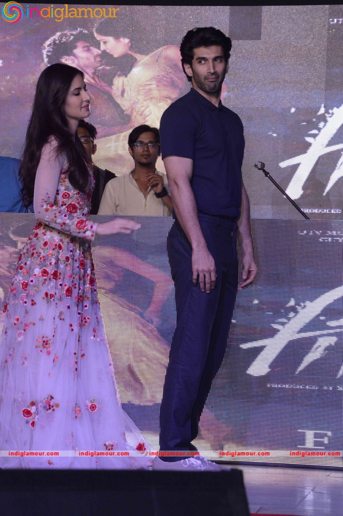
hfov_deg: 9.3
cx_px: 172
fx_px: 2105
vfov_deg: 14.0
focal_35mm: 147
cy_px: 258
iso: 1600
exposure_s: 1/160
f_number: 11
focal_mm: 98
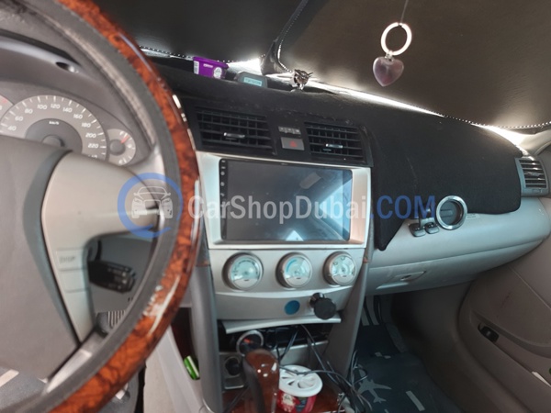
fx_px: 382
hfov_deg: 71.6
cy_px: 206
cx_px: 276
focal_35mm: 24
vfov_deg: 56.8
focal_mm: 5.23
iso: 400
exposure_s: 1/33
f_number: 1.8
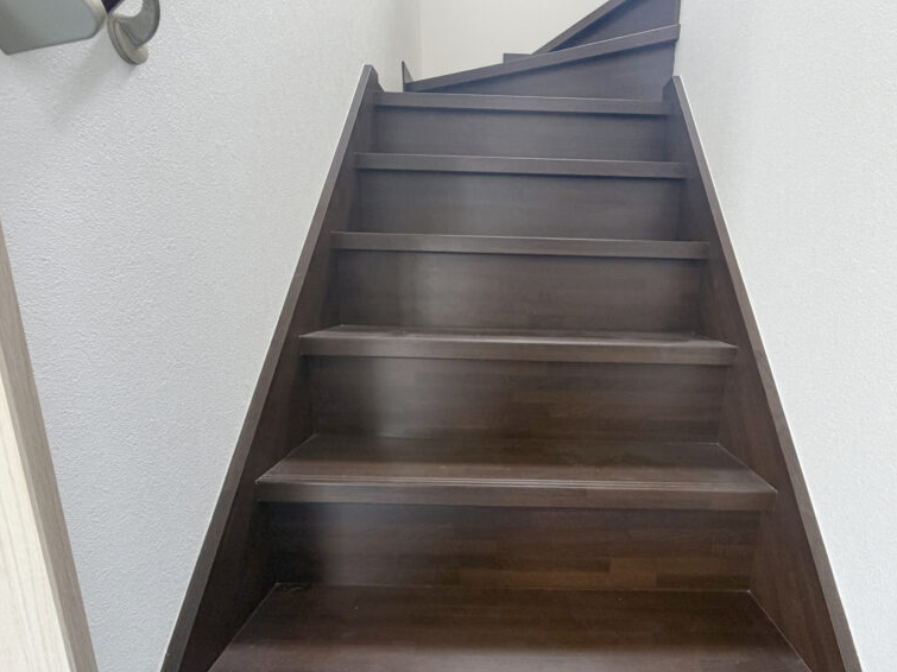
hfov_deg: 84.0
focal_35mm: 19
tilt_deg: -13.2
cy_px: 399
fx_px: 492
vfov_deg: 68.1
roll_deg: -0.8
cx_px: 519
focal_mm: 2.22
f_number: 2.2
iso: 200
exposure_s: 1/60
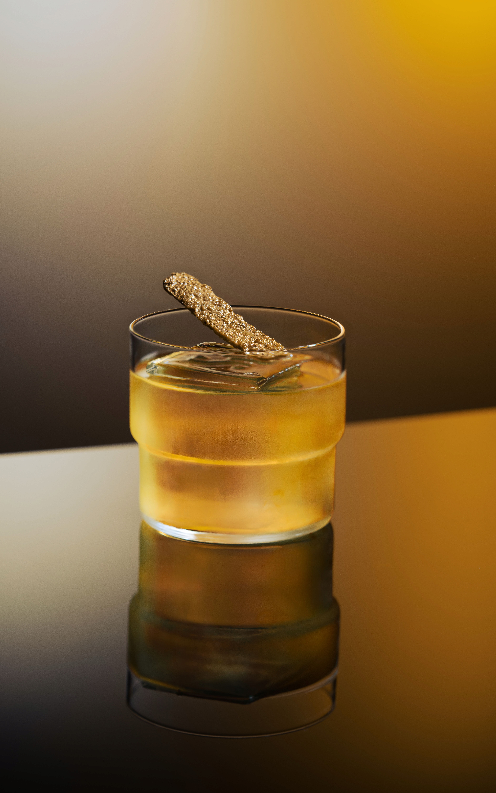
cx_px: 244
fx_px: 2379
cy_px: 405
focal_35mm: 110
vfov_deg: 18.9
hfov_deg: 11.9
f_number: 4
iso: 100
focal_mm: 90
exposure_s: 1/125
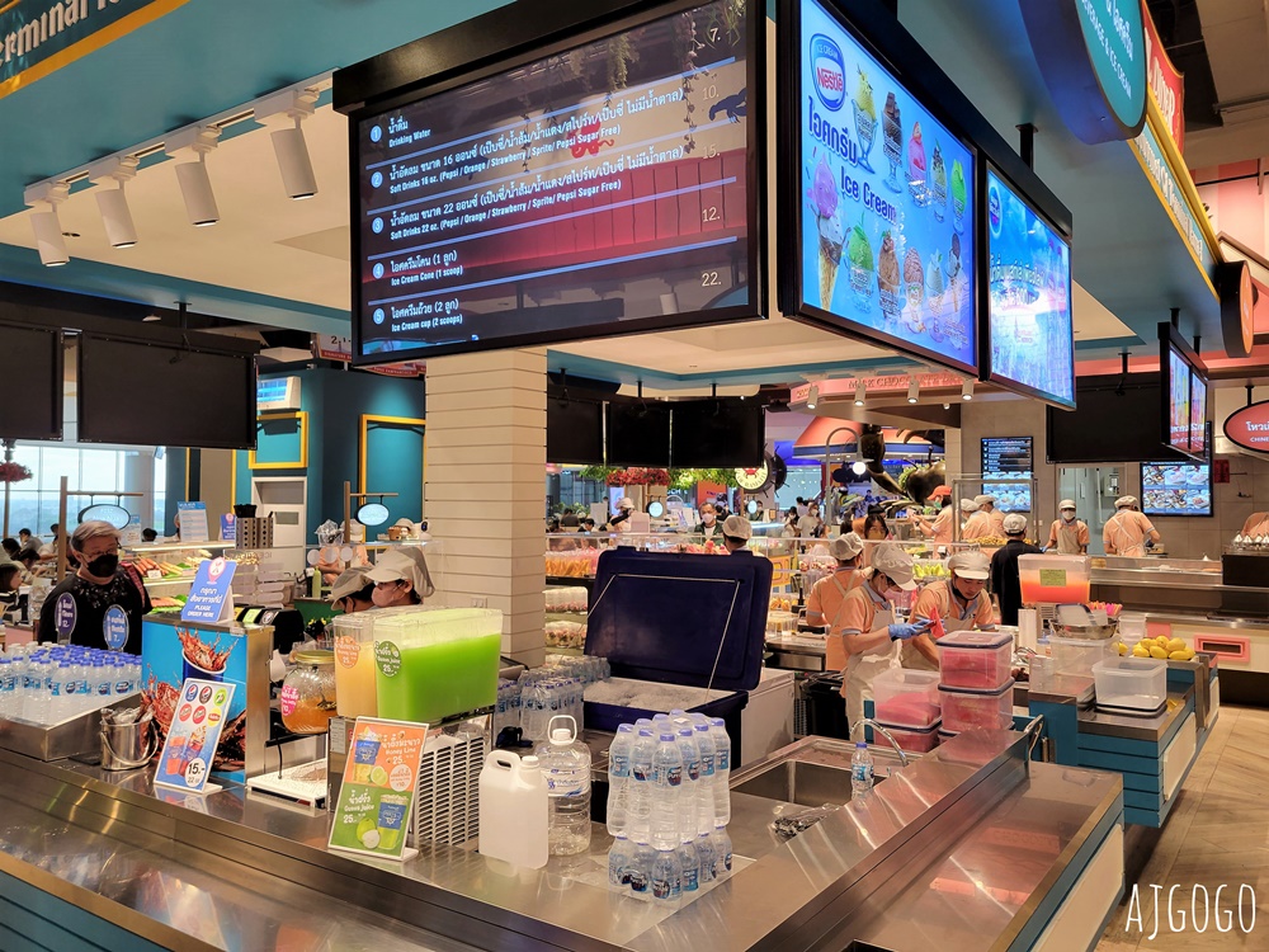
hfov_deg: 67.3
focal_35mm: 26
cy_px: 476
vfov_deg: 53.1
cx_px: 634
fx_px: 953
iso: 125
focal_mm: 5.4
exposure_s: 1/100
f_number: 1.8
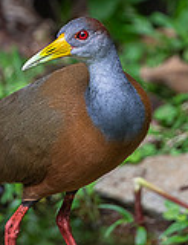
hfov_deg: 0.9
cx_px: 97
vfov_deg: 1.2
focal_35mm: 1612
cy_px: 44
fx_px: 11492
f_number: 4
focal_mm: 400
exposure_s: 1/640
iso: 1000
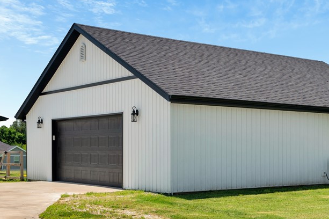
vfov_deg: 21.8
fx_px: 566
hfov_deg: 31.9
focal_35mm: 62
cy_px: 155
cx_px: 236
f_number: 6.3
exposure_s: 1/60
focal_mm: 35
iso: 100
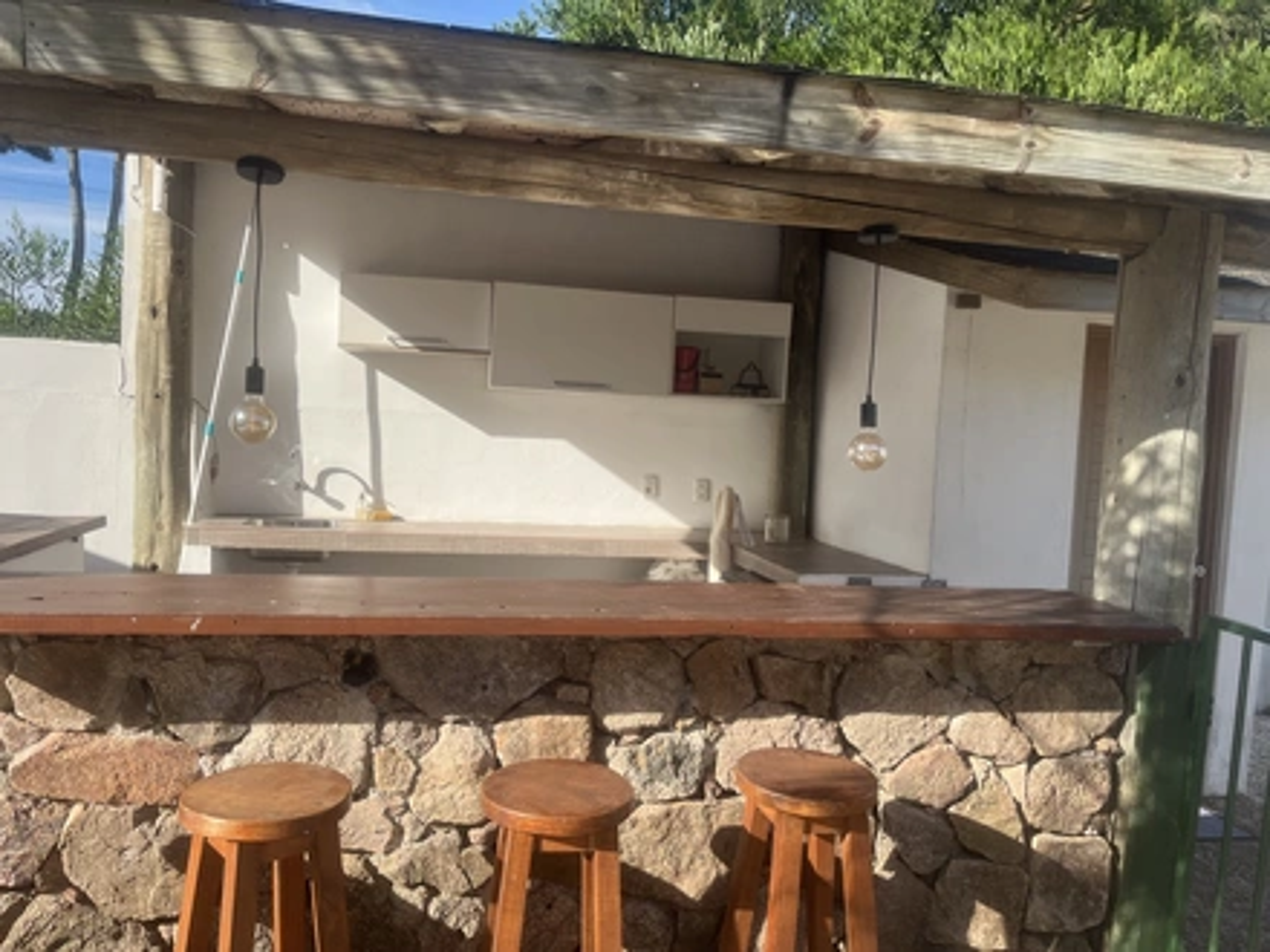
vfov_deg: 53.1
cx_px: 635
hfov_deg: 67.3
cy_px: 476
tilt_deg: -2.5
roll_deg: -2.4
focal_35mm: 26
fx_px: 954
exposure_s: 1/1832
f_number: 1.6
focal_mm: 5.1
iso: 50
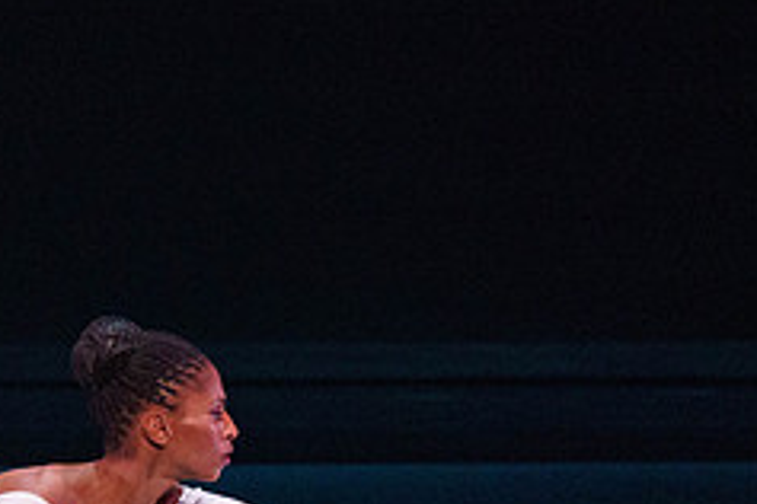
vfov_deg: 1.4
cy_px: 340
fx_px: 21278
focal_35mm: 1012
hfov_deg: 2.0
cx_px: 43
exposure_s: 1/400
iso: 5000
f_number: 6.3
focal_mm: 367
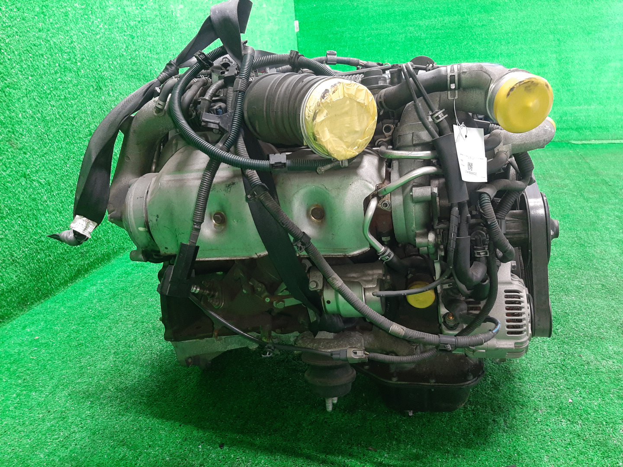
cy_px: 234
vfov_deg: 53.1
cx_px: 312
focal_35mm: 26
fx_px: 468
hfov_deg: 67.3
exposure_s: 1/33
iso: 188
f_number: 1.7
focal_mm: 3.93
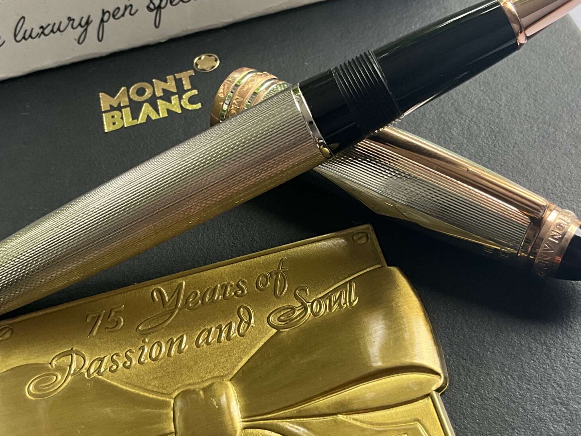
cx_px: 277
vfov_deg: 28.6
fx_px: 856
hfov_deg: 37.5
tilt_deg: -52.8
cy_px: 202
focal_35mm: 51
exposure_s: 1/86
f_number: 1.8
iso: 64
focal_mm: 3
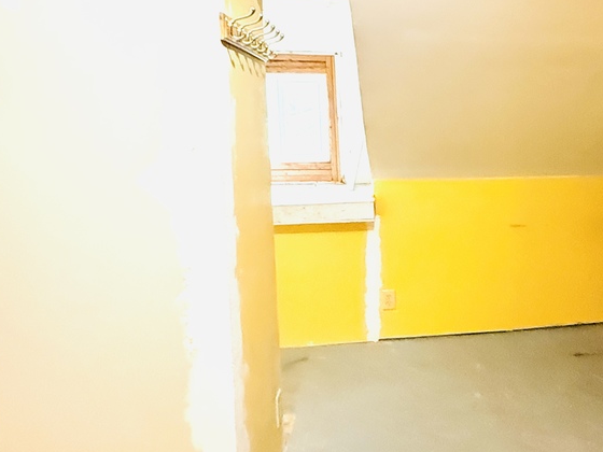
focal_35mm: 36
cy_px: 175
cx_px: 520
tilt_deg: -7.6
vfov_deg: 39.4
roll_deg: +0.4
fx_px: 627
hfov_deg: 47.2
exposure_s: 1/60
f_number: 2.2
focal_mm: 2.22
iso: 1250
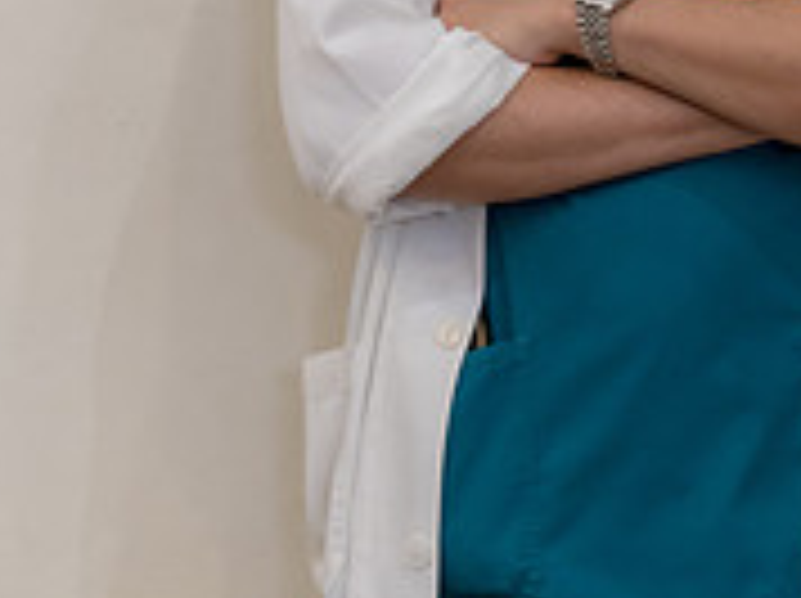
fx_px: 5338
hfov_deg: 8.6
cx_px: 639
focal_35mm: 231
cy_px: -193
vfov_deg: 6.4
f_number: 4
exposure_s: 1/80
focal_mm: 95
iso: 5000
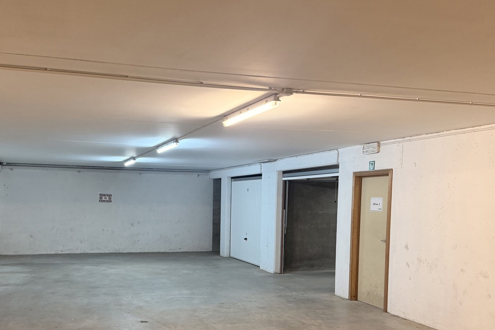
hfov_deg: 51.5
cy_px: 236
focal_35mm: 37
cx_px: 195
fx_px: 509
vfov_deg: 35.4
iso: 250
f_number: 1.78
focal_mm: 6.76
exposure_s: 1/50
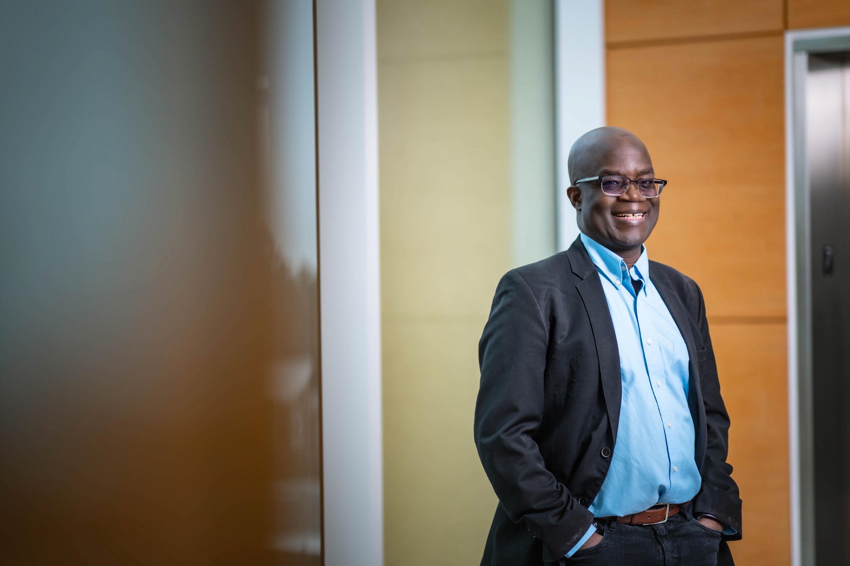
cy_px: 283
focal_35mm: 85
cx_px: 425
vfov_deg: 16.1
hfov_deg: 23.9
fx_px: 2006
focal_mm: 85
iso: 100
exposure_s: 1/640
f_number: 1.4
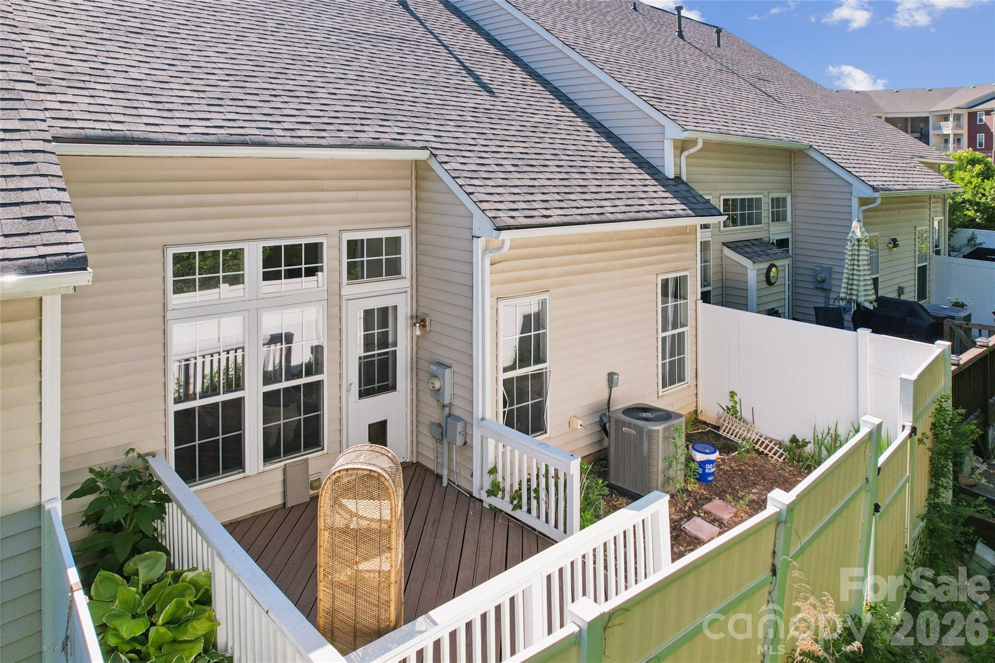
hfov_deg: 78.6
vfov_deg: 57.2
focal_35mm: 22
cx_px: 498
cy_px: 332
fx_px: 608
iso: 140
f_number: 2.8
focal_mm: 8.4
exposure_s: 1/160
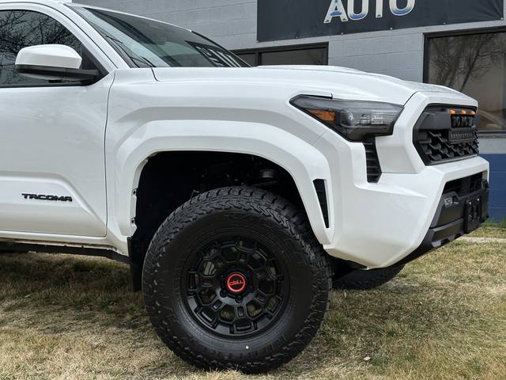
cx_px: 253
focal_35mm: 48
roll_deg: -1.0
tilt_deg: -2.5
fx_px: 702
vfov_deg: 30.3
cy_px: 190
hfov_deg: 39.7
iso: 64
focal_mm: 6.86
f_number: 1.78
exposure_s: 1/1145
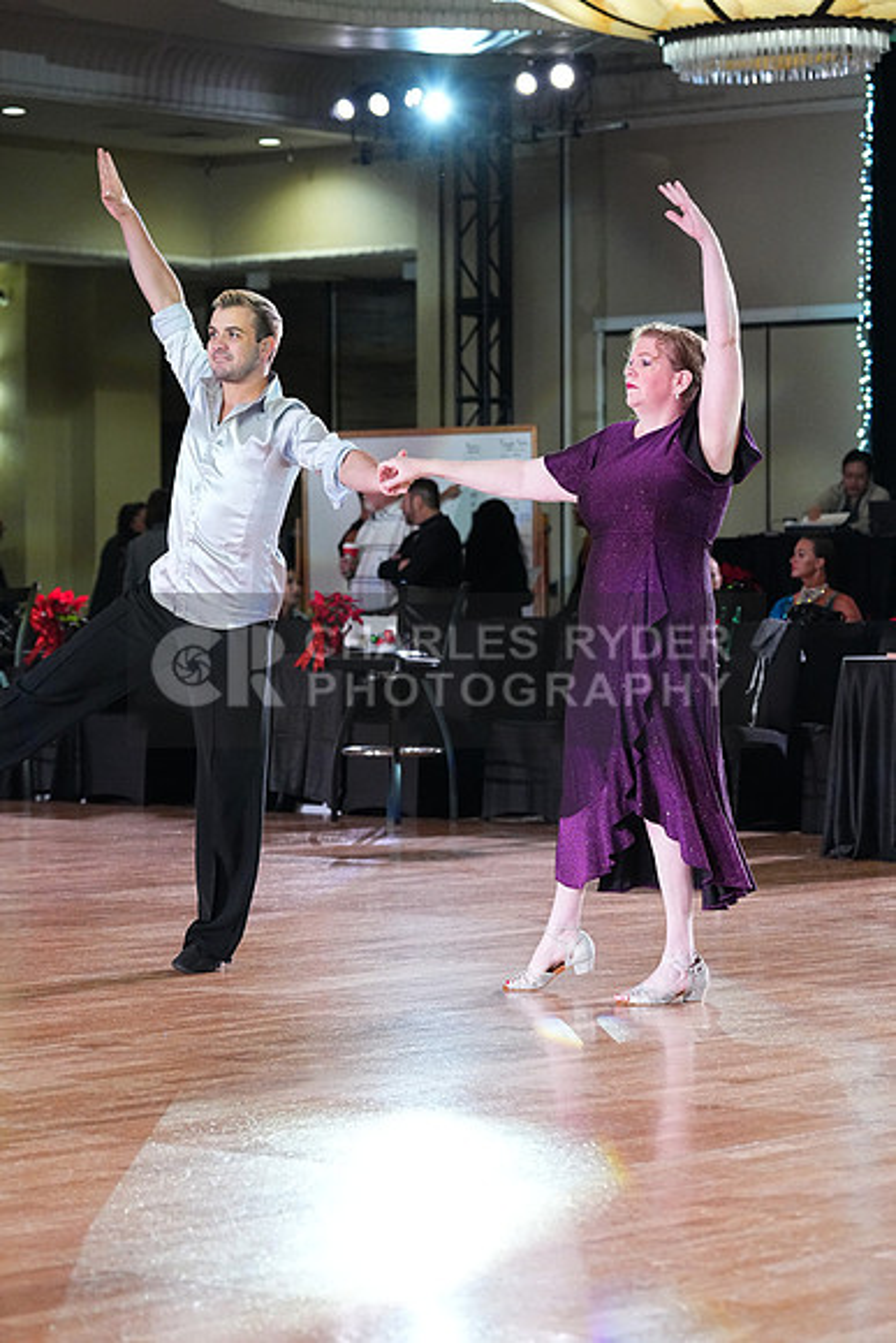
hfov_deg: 12.7
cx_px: 448
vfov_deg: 18.9
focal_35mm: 108
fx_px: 4029
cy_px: 672
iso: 6400
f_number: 5
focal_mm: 108
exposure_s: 1/400
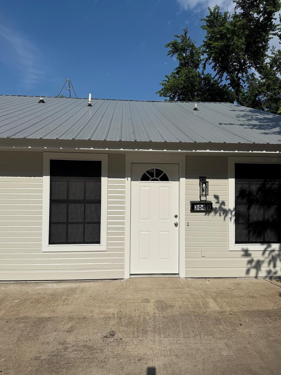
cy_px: 187
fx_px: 271
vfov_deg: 69.4
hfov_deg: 54.9
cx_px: 144
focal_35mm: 25
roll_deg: -1.4
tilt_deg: +0.2
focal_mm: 6.76
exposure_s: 1/14286
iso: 80
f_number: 1.78
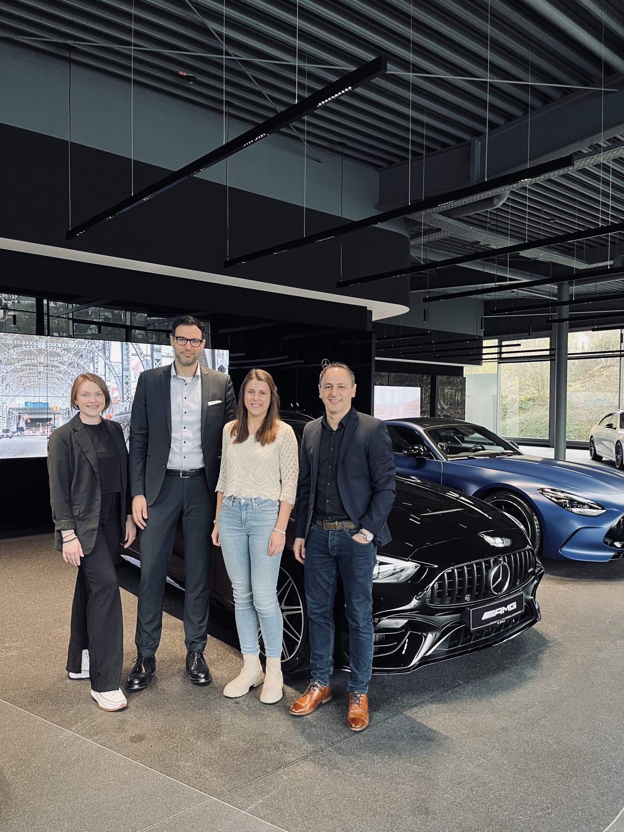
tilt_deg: -2.6
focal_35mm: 26
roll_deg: -0.6
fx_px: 625
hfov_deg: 53.1
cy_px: 416
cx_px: 312
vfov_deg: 67.3
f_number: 1.6
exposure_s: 1/81
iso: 125
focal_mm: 5.1
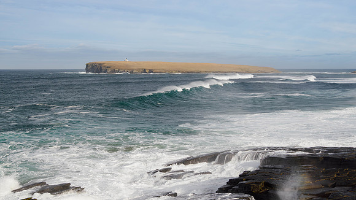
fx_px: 517
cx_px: 178
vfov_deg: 21.8
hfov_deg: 38.0
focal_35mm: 55
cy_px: 68
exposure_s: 1/250
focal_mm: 25
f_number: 7.1
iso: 200
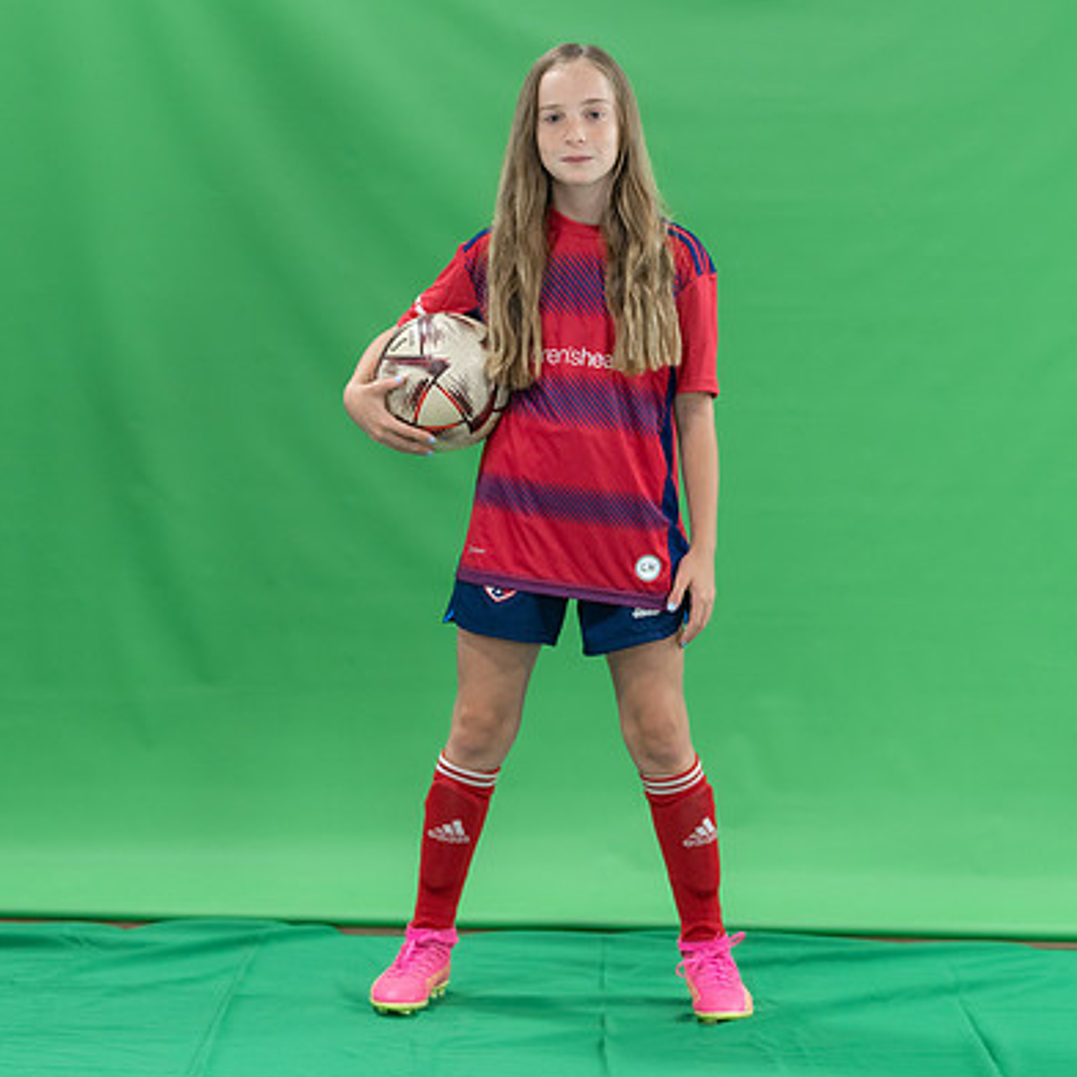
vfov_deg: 16.4
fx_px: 3731
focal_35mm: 106
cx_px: 560
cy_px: 472
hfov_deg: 16.4
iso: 1000
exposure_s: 1/250
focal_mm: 70
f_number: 2.8
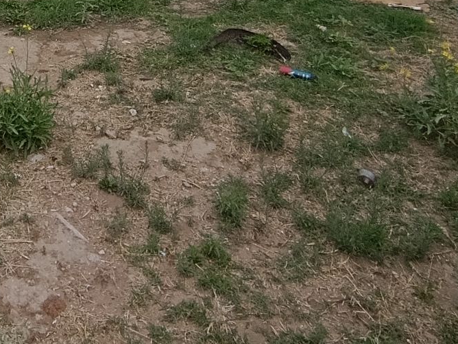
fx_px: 609
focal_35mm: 46
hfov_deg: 37.0
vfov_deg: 26.9
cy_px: -95
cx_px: 1
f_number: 2.2
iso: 50
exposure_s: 1/697
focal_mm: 1.65
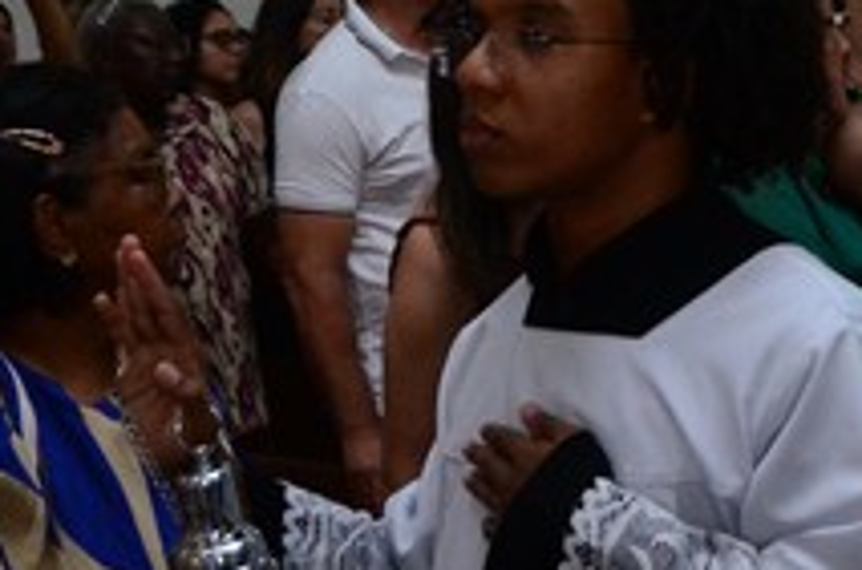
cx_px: 1220
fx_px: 3010
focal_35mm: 126
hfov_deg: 15.3
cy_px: -34
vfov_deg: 10.7
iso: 1600
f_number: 5
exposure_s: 1/200
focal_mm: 20
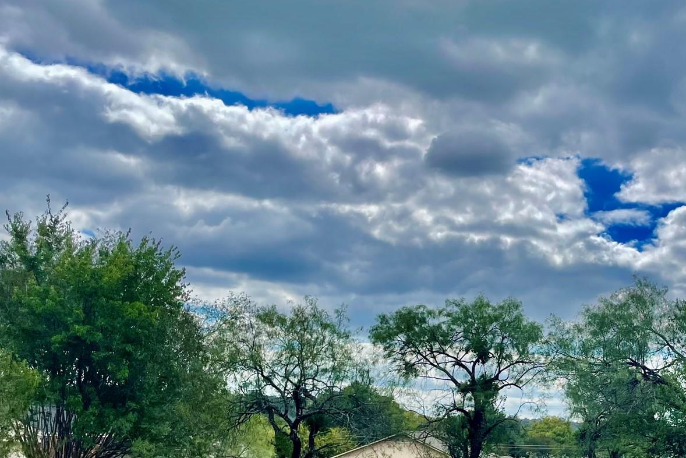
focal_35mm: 47
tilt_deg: +3.2
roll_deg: -2.6
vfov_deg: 28.1
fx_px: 896
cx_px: 540
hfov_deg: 40.3
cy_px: 367
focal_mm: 4.2
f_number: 1.6
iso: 32
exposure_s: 1/5291
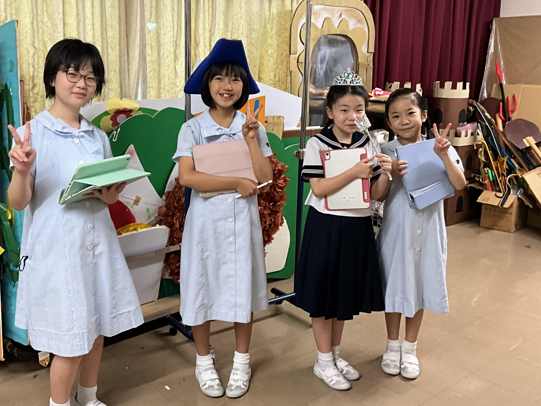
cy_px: 184
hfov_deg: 46.7
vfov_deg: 35.9
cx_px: 238
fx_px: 625
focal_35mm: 40
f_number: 1.8
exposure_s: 1/50
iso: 200
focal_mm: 3
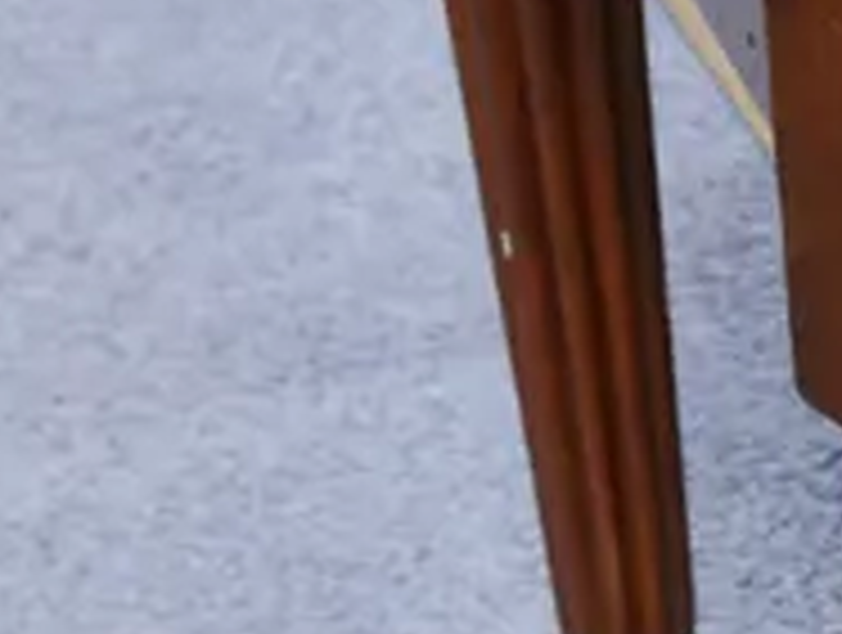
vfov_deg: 8.5
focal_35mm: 175
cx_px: 1977
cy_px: 555
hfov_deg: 10.0
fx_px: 4265
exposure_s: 1/60
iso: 640
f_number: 3.6
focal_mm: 16
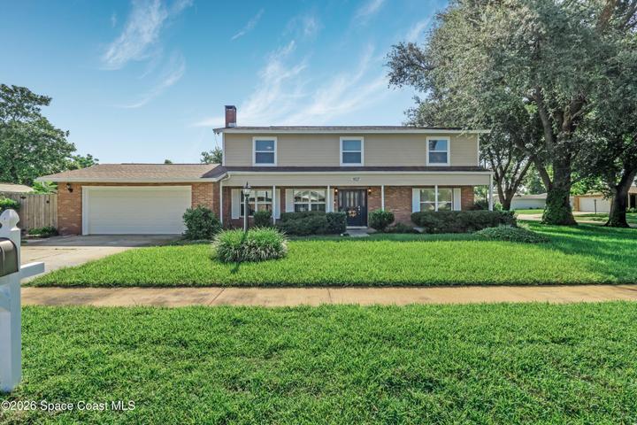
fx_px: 292
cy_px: 212
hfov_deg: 95.0
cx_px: 318
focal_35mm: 16
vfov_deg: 72.1
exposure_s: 1/4000
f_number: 9
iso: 250
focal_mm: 11
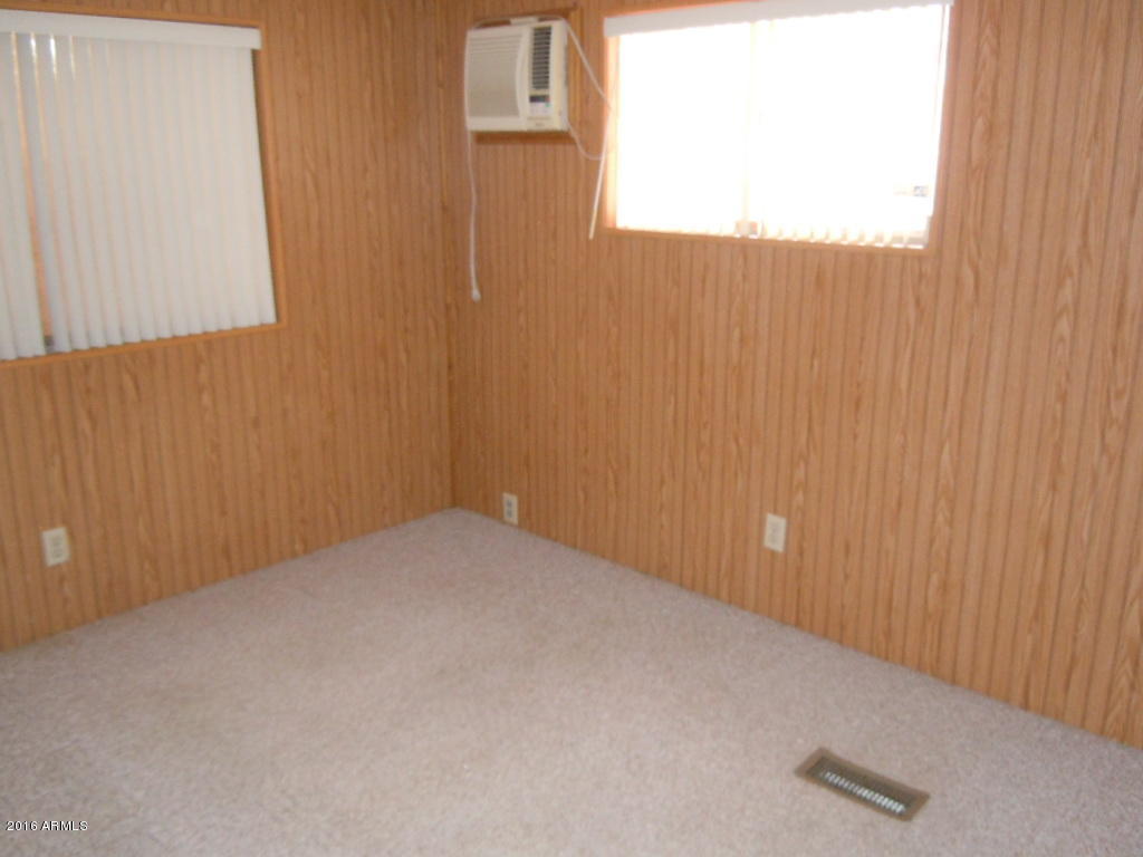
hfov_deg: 60.0
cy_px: 428
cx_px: 572
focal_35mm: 30
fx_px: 991
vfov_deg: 46.8
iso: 500
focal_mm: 5.4
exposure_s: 1/30
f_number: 3.5
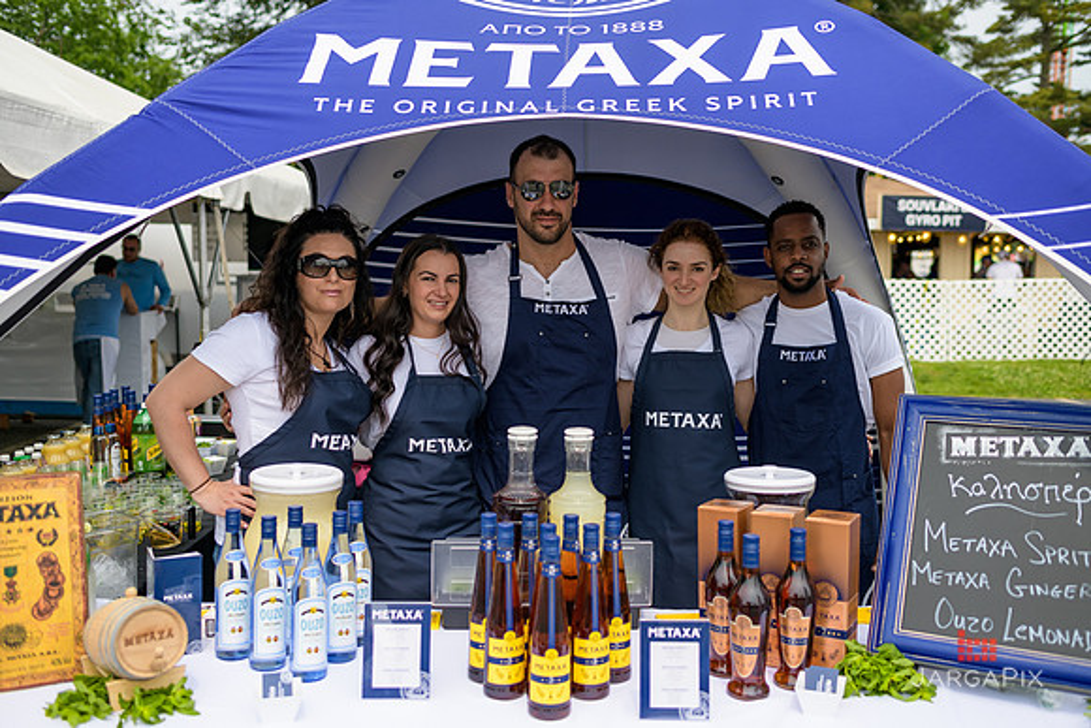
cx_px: 546
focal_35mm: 35
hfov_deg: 54.4
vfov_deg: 37.9
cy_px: 364
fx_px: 1061
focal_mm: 35
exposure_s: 1/2000
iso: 100
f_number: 2.5
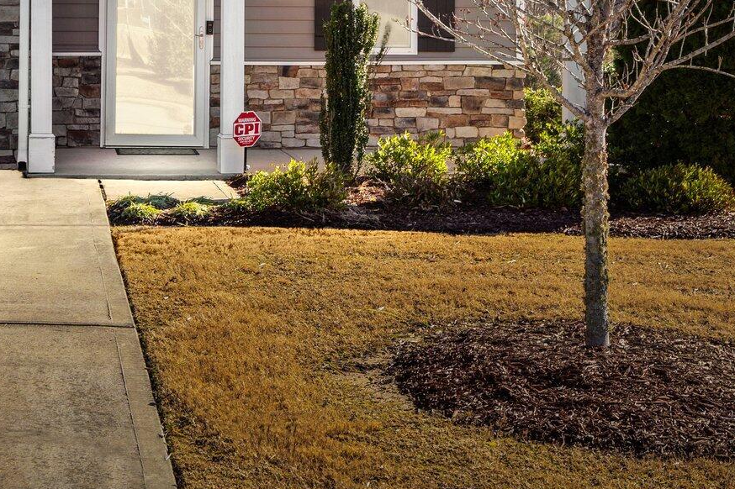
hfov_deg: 26.5
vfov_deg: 17.6
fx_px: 1531
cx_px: 140
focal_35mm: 75
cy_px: -32
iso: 100
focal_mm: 32
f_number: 5.6
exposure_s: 1/90
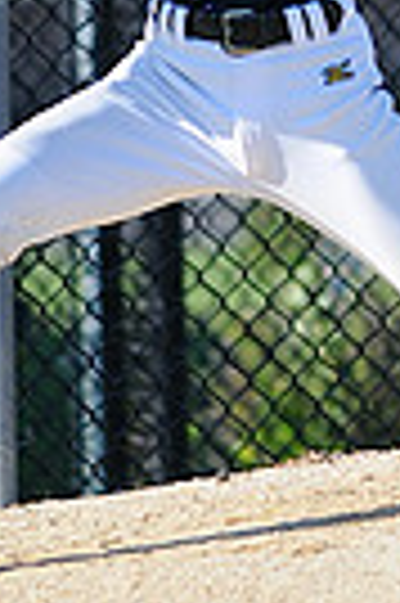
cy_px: -252
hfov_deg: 0.9
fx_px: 25280
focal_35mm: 1513
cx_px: 420
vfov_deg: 1.4
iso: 200
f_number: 4
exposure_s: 1/1000
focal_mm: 300
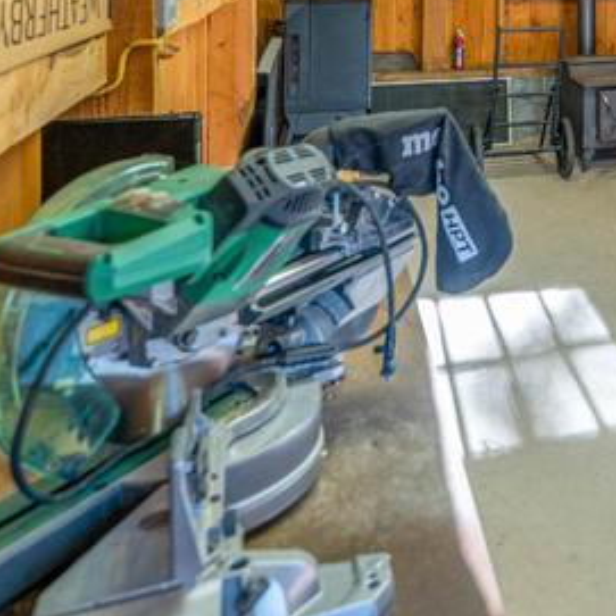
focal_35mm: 45
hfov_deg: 32.3
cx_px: 705
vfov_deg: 33.3
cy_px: -42
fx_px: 906
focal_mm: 14
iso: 320
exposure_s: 1/40
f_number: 2.8
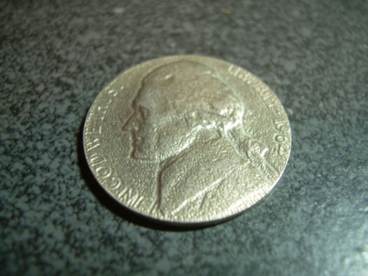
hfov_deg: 49.0
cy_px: 138
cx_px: 184
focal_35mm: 38
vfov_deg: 37.7
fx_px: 404
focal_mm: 6.3
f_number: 2.8
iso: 50
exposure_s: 1/4.4
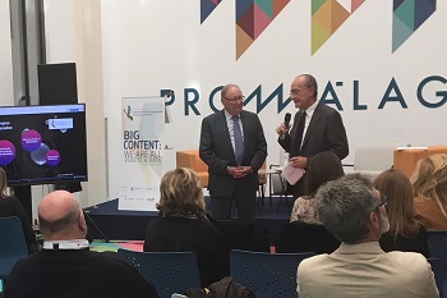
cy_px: 210
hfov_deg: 28.3
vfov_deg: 19.6
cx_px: 59
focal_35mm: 69
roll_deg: +3.3
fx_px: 856
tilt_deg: -6.1
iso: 25
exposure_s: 1/33
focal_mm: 4.15
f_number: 2.2
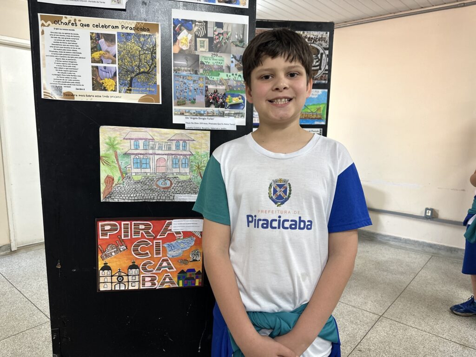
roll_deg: -1.1
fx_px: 330
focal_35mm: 24
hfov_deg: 71.6
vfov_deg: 56.8
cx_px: 238
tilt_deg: -8.1
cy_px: 178
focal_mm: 6.86
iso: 250
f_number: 1.78
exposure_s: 1/60
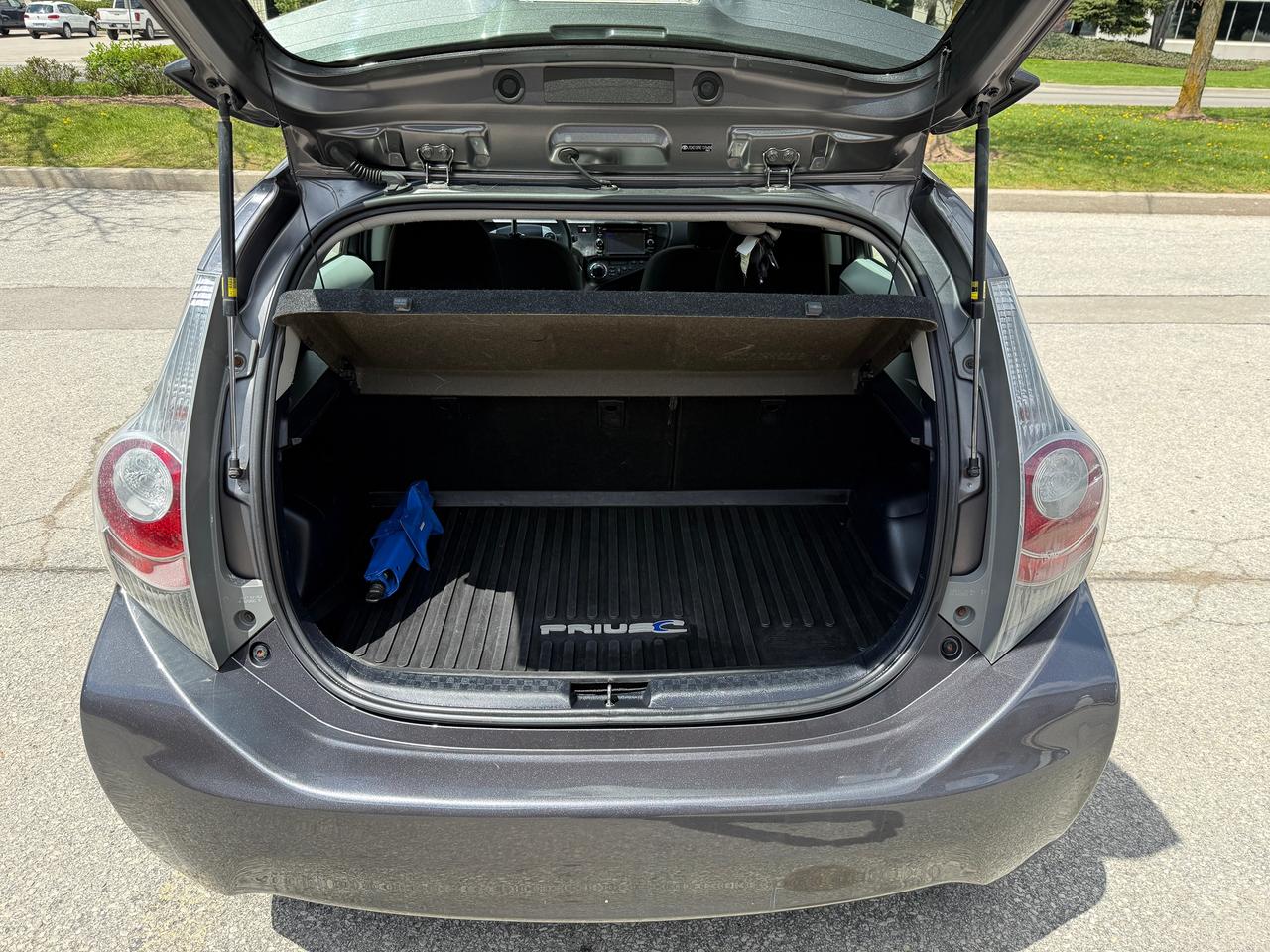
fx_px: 881
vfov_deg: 56.8
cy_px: 476
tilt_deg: -25.3
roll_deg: -1.9
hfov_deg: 71.6
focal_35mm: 24
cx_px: 635
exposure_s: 1/1727
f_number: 1.78
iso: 100
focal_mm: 6.76
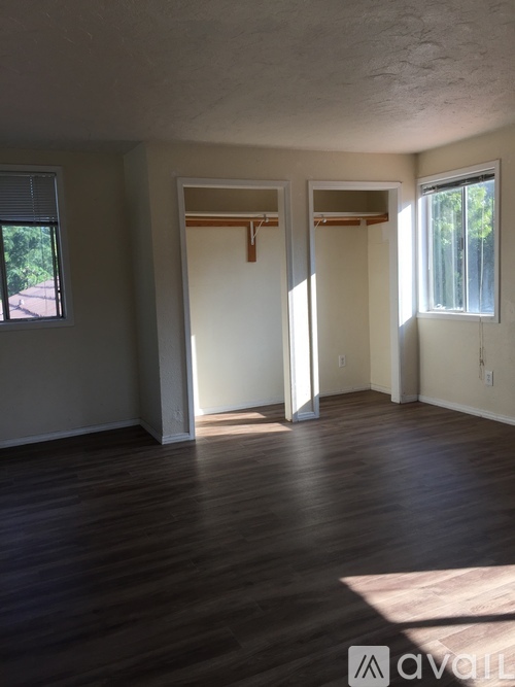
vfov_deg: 61.7
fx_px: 575
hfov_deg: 48.2
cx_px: 258
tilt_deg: -4.9
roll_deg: +2.2
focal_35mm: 29
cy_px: 344
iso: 32
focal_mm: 4.15
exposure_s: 1/302
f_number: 2.2
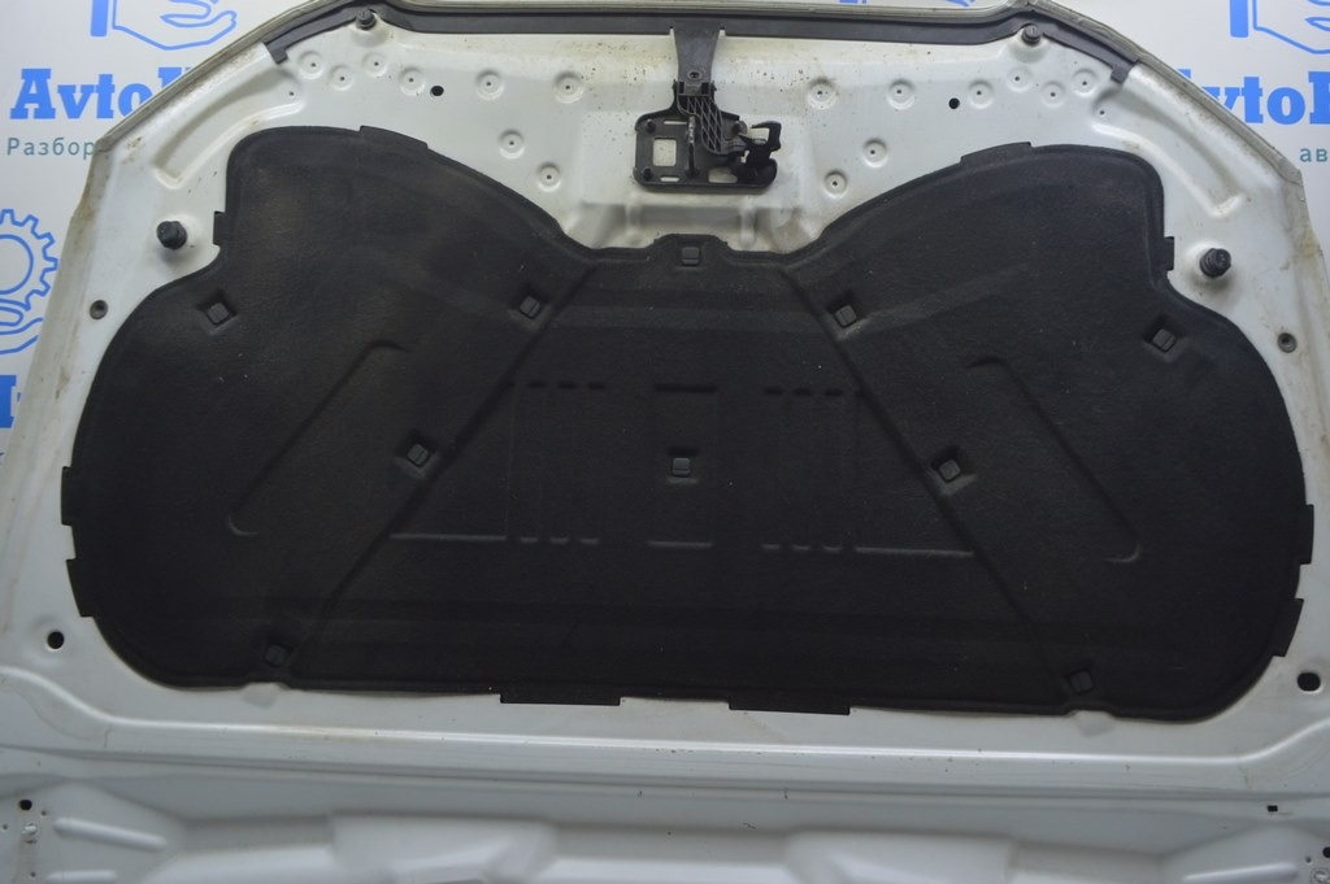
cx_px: 665
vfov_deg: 43.5
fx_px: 1107
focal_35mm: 30
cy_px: 442
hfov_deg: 62.0
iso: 400
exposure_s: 1/30
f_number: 5.6
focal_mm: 20
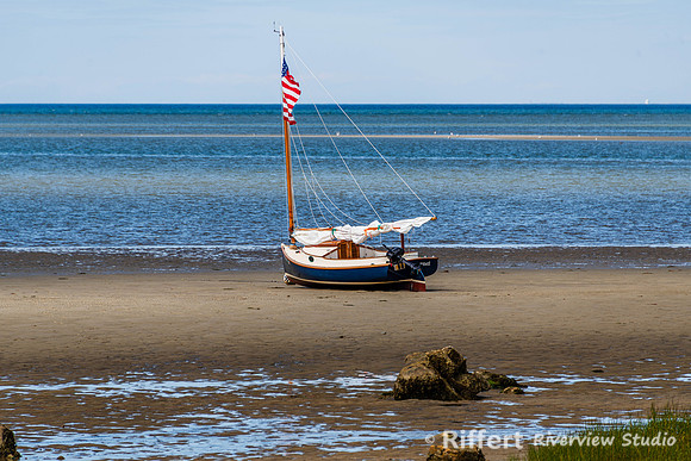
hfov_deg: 6.7
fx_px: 5887
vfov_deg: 4.5
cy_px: 230
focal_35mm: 307
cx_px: 346
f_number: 8
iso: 64
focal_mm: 300
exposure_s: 1/250
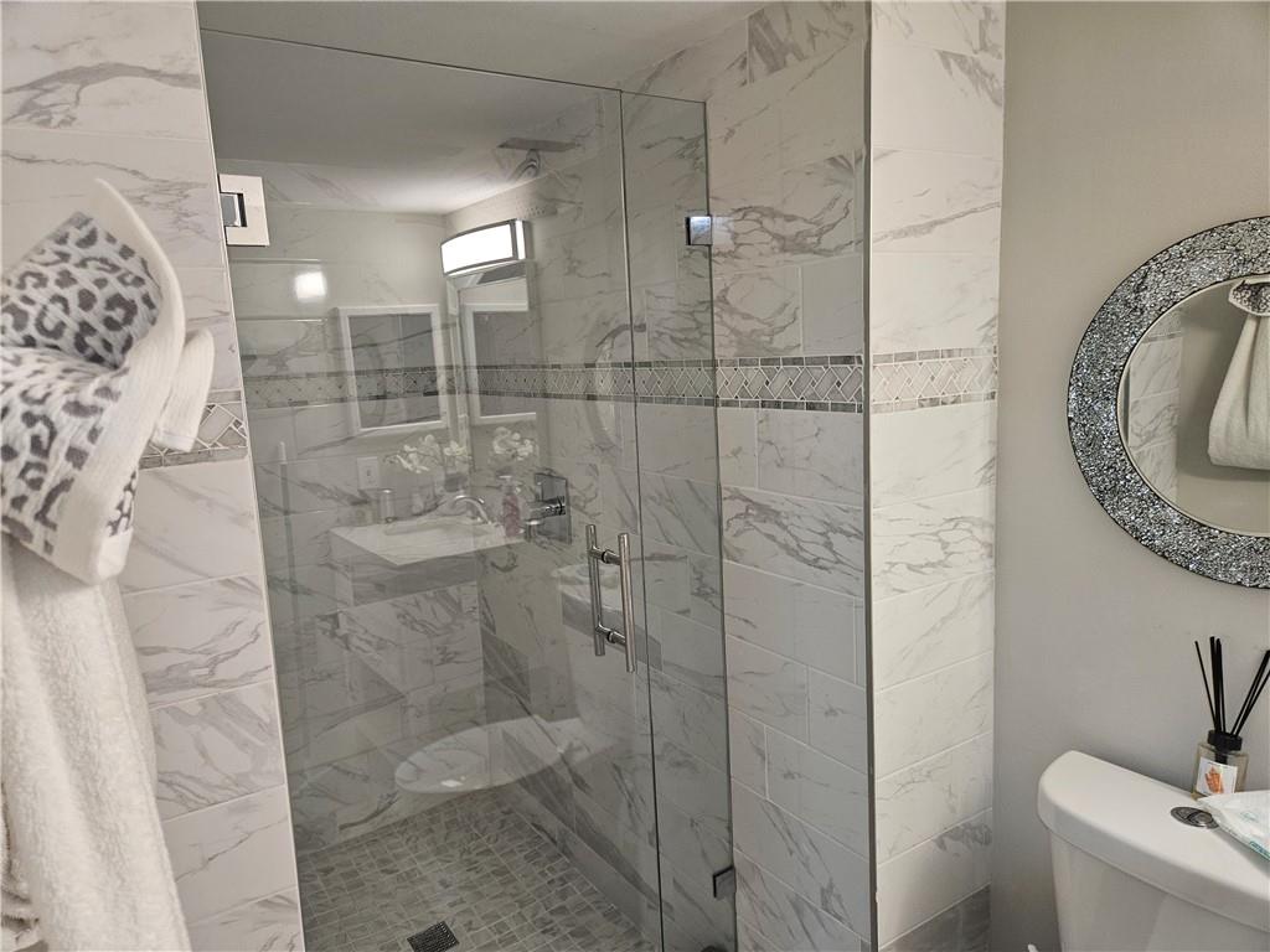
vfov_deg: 58.9
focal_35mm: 23
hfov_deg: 73.9
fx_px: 844
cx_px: 635
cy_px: 476
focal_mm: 5.4
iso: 400
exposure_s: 1/120
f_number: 1.8
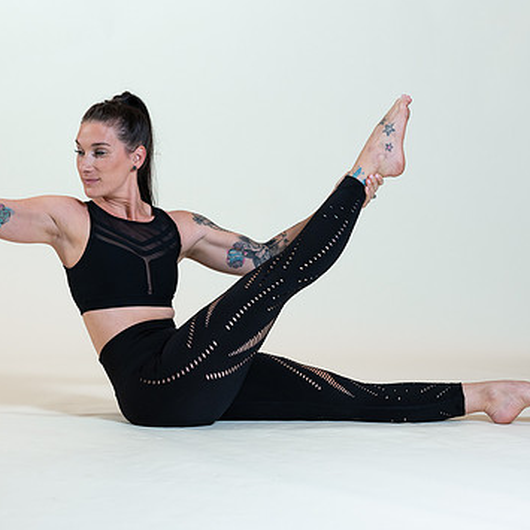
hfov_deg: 14.7
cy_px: 261
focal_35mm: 118
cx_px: 166
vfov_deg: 14.8
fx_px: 2044
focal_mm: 85
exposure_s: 1/125
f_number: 4
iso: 320
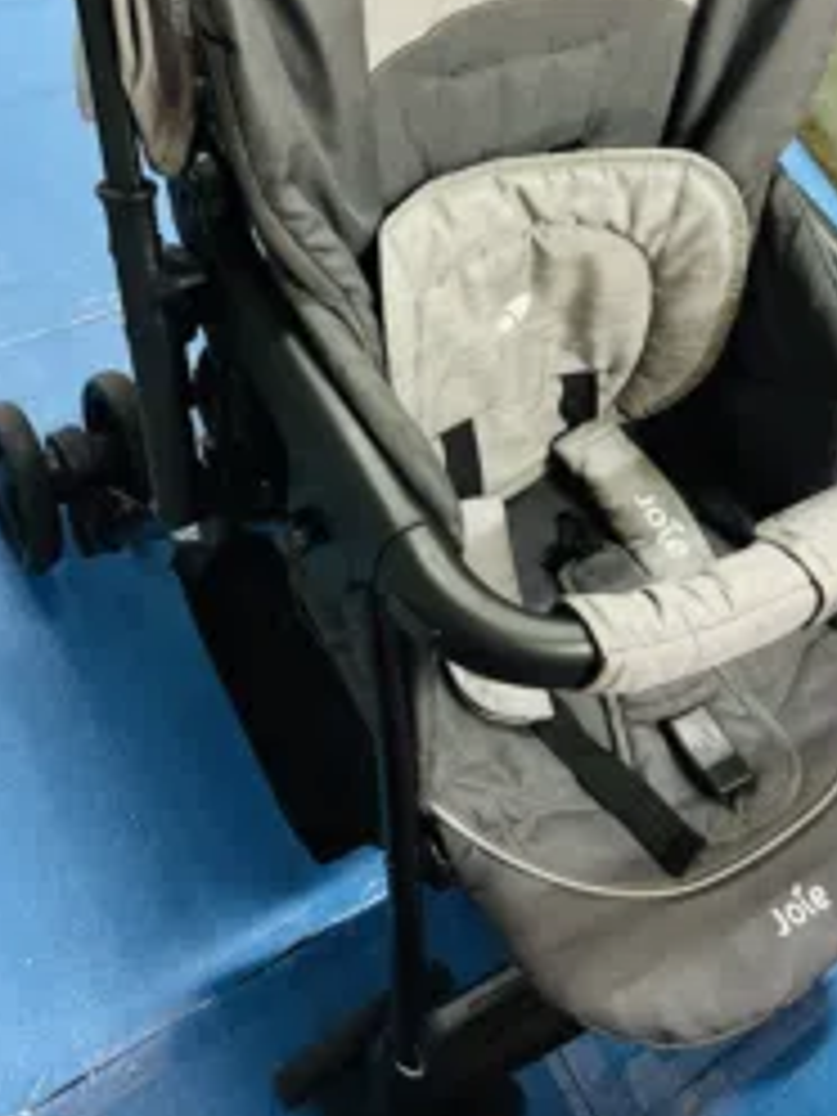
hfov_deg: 34.3
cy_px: 324
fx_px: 1354
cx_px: 495
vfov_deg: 43.8
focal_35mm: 42
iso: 500
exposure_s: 1/33
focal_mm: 5.7
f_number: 1.5
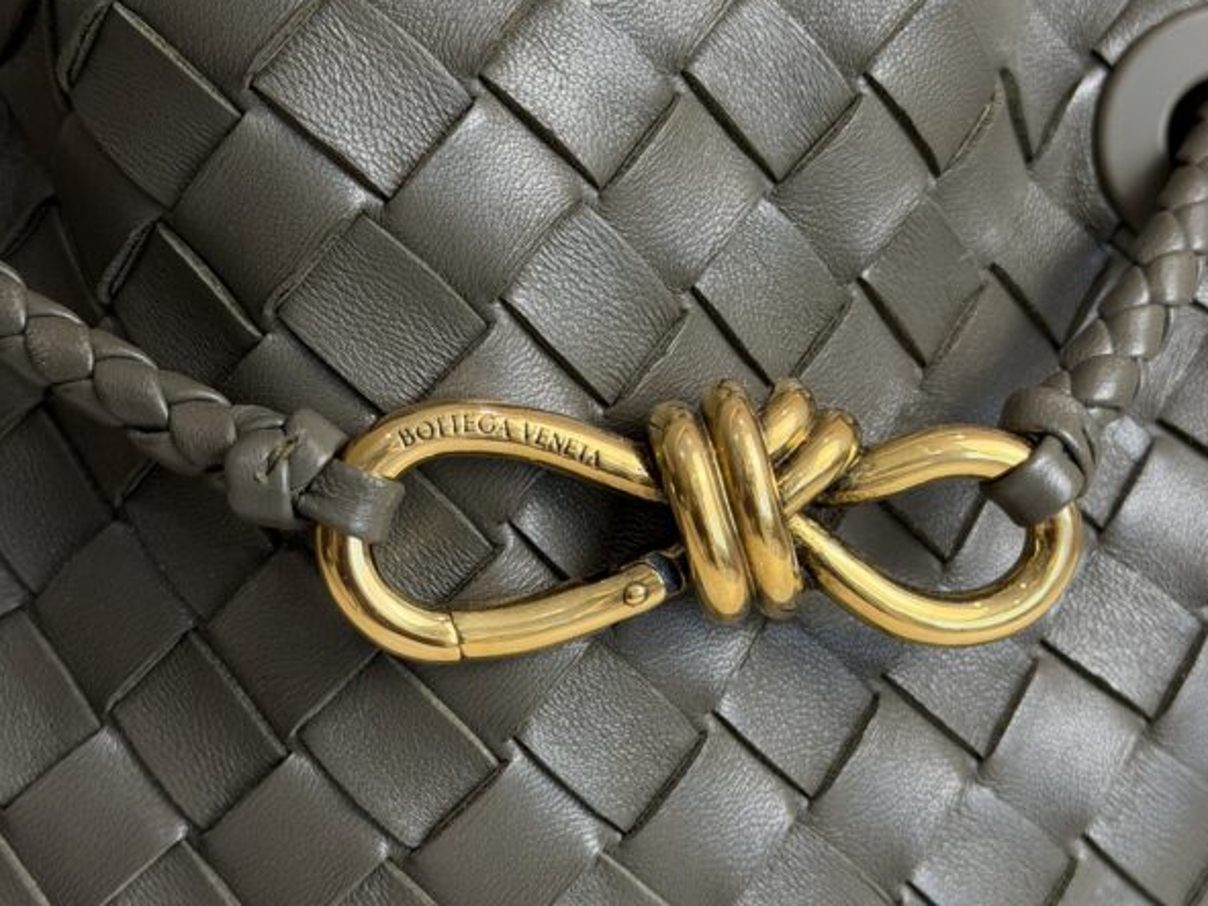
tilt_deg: -16.6
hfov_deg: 29.8
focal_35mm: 65
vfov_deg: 22.6
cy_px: 382
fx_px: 2268
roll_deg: -0.4
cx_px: 609
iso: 100
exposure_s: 1/120
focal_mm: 6.76
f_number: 1.78
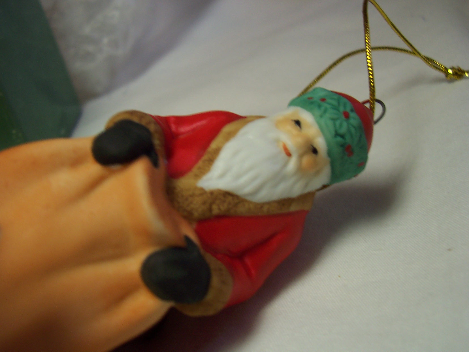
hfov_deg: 50.1
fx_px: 501
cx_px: 234
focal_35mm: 37
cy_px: 176
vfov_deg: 38.7
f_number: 2.8
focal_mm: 5.6
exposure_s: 1/90
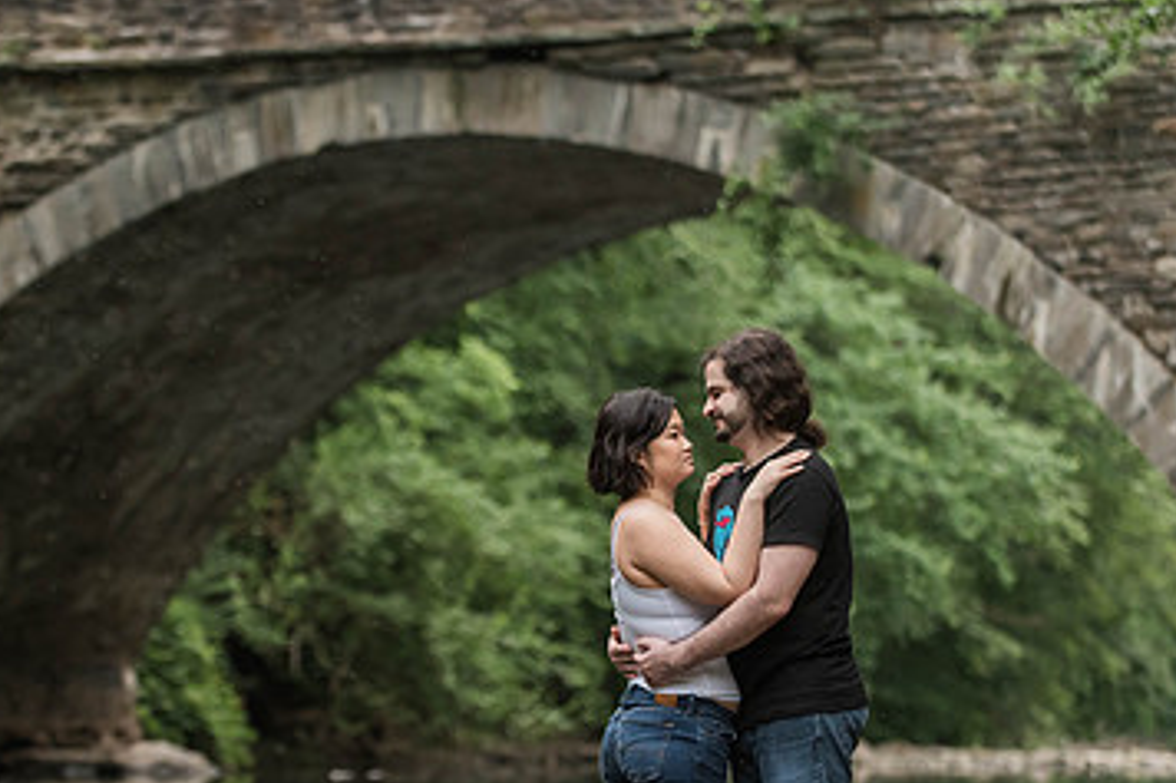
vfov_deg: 8.2
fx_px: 5453
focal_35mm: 167
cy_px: 552
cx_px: 563
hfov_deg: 12.3
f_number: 2.8
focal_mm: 95
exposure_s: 1/500
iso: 1600
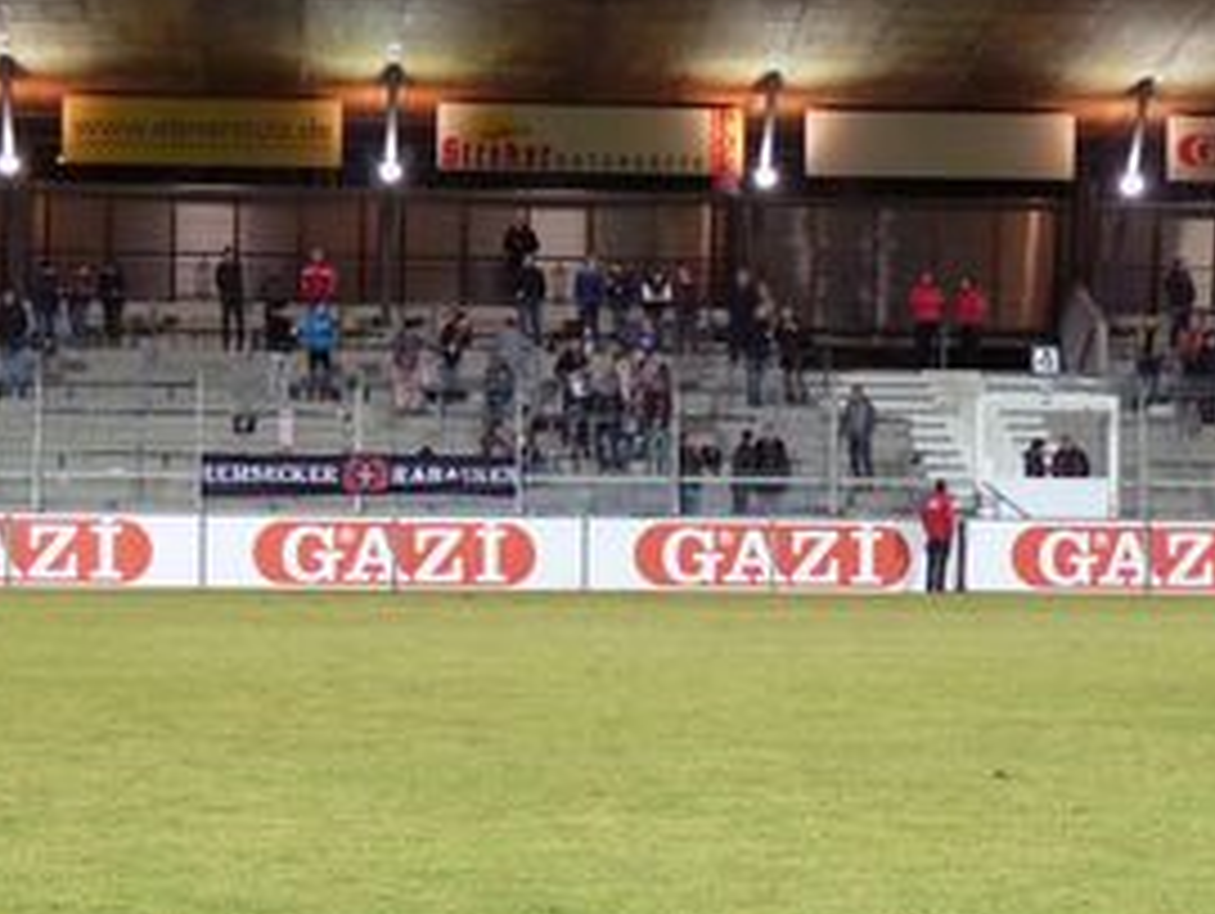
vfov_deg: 10.8
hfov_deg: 14.4
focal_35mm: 137
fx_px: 4813
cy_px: 430
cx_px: 788
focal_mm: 11.5
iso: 400
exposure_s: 1/50
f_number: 3.4
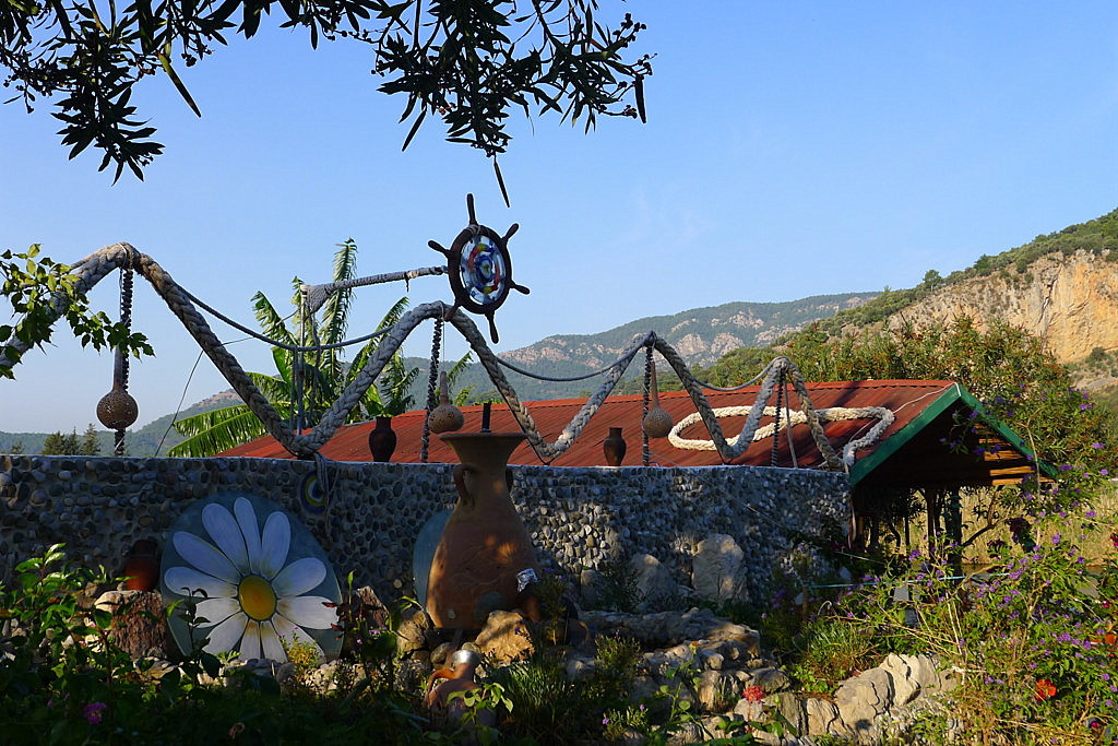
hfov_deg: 45.4
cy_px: 373
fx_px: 1335
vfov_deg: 31.2
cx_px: 559
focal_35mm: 43
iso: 80
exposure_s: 1/500
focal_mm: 9.2
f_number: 4
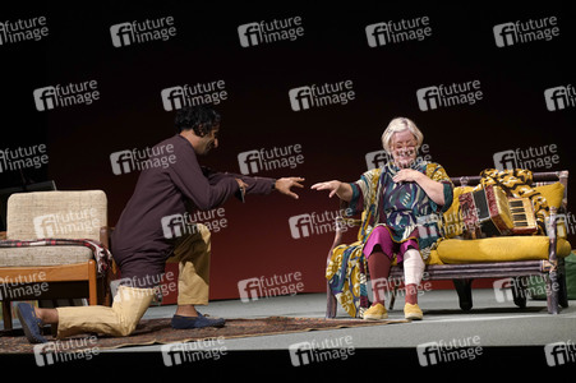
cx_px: 288
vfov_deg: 17.7
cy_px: 192
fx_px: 1231
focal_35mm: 77
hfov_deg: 26.3
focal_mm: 77
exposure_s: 1/200
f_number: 5.6
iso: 1600
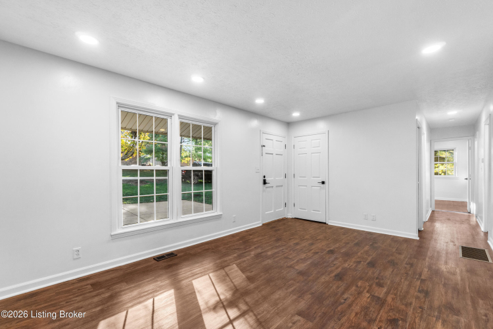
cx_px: 246
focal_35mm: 15
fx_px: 205
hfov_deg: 100.4
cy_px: 164
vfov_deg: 77.3
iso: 400
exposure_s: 1/20
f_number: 8
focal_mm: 10
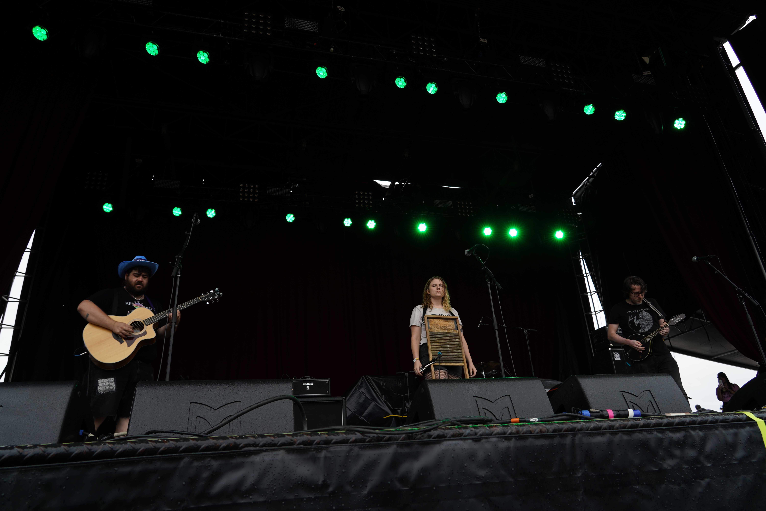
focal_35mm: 24
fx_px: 511
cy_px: 256
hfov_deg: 73.7
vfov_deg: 53.1
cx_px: 383
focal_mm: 24
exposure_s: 1/100
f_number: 7.1
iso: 100
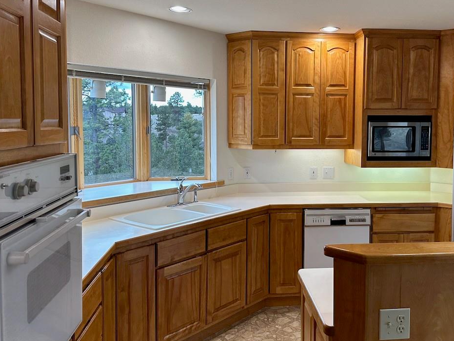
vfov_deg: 42.8
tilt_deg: -3.1
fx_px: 433
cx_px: 277
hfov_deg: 54.9
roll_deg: -0.4
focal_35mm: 33
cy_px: 145
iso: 80
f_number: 1.78
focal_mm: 6.86
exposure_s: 1/120
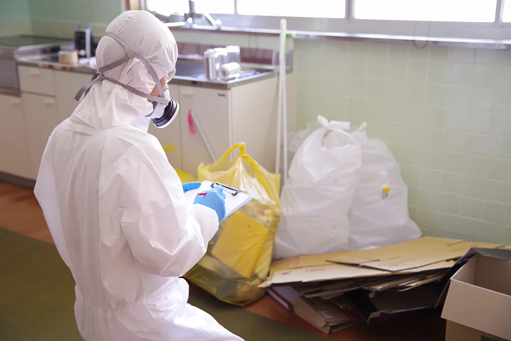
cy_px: 170
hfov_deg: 41.1
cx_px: 256
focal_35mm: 48
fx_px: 681
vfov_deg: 28.1
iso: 1600
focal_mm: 48
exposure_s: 1/160
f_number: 3.2
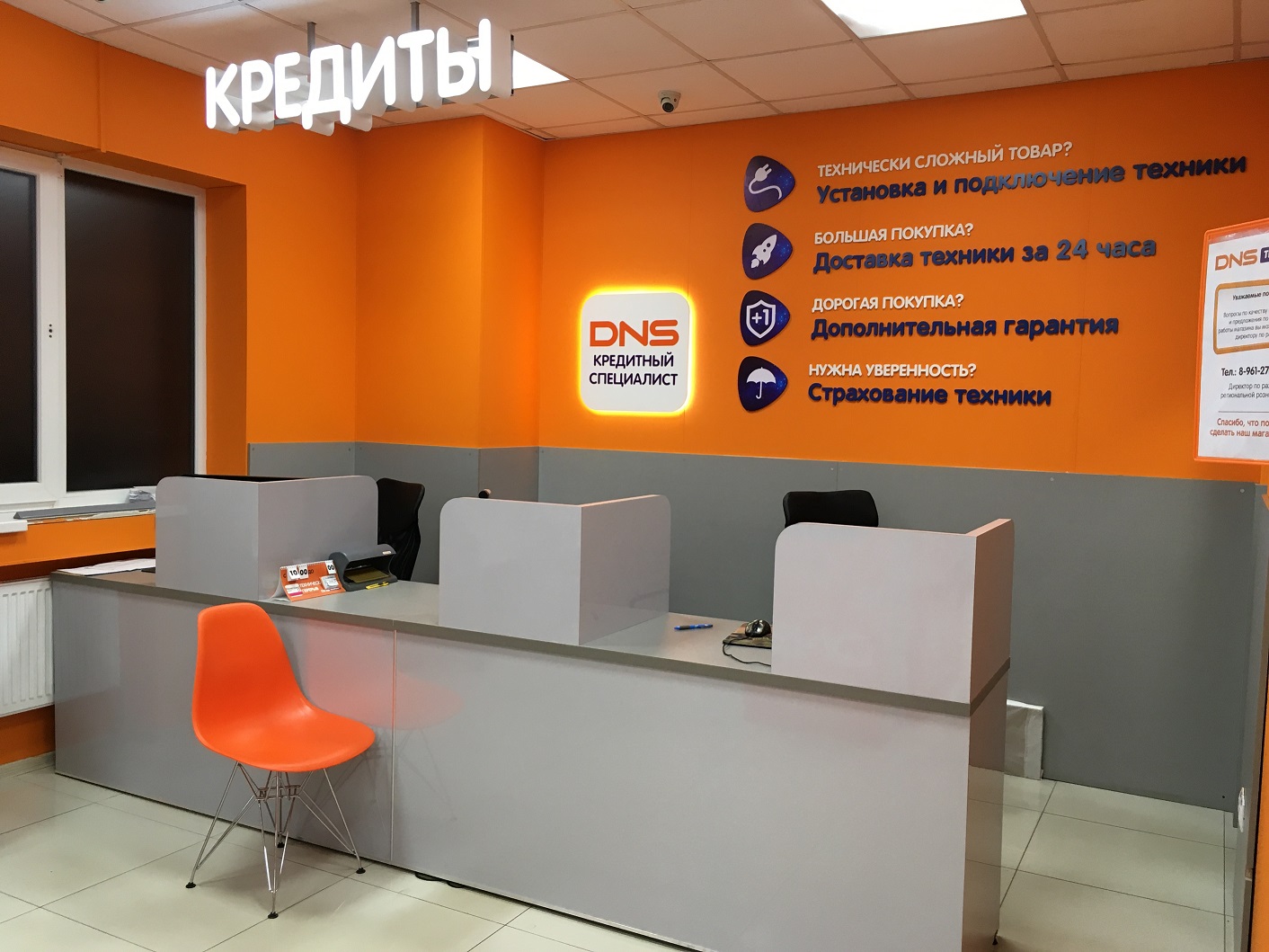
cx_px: 634
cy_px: 476
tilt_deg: -5.3
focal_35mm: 29
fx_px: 1063
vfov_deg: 48.2
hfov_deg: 61.7
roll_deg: -1.9
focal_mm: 4.15
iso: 50
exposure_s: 1/33
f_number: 2.2
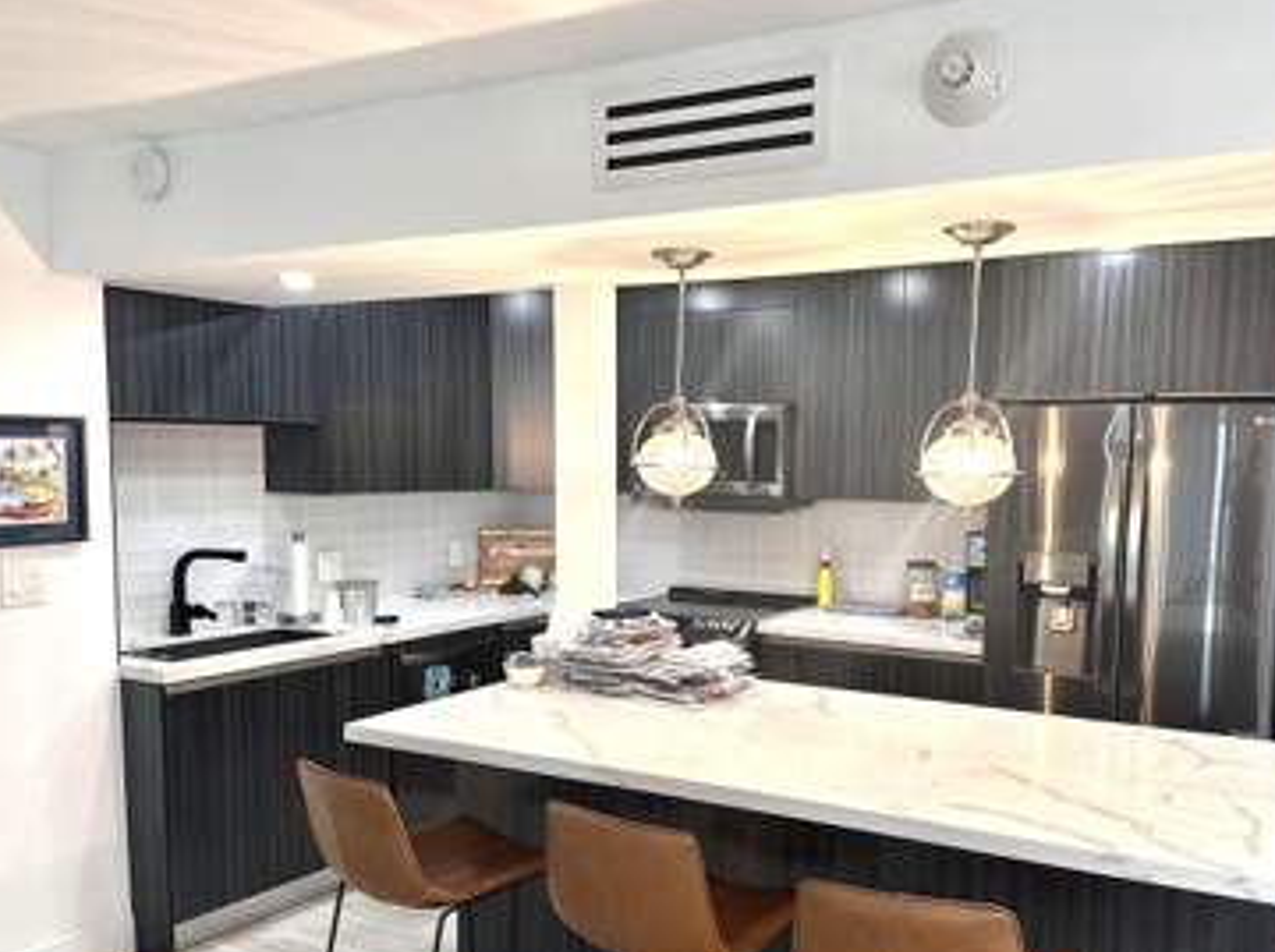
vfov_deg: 43.9
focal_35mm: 32
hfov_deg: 56.8
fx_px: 1177
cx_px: 705
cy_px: 564
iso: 200
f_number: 1.78
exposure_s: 1/60
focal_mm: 6.86
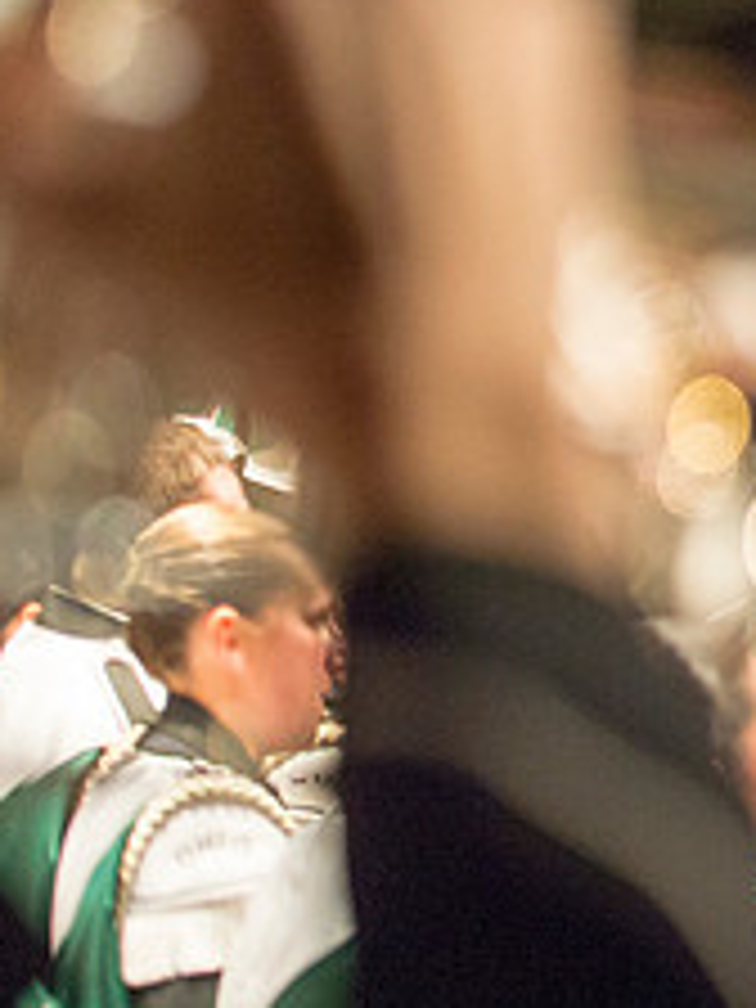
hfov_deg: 8.3
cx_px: 1292
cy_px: 338
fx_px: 5067
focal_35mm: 174
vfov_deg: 11.3
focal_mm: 70
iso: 2500
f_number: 2.8
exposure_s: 1/160
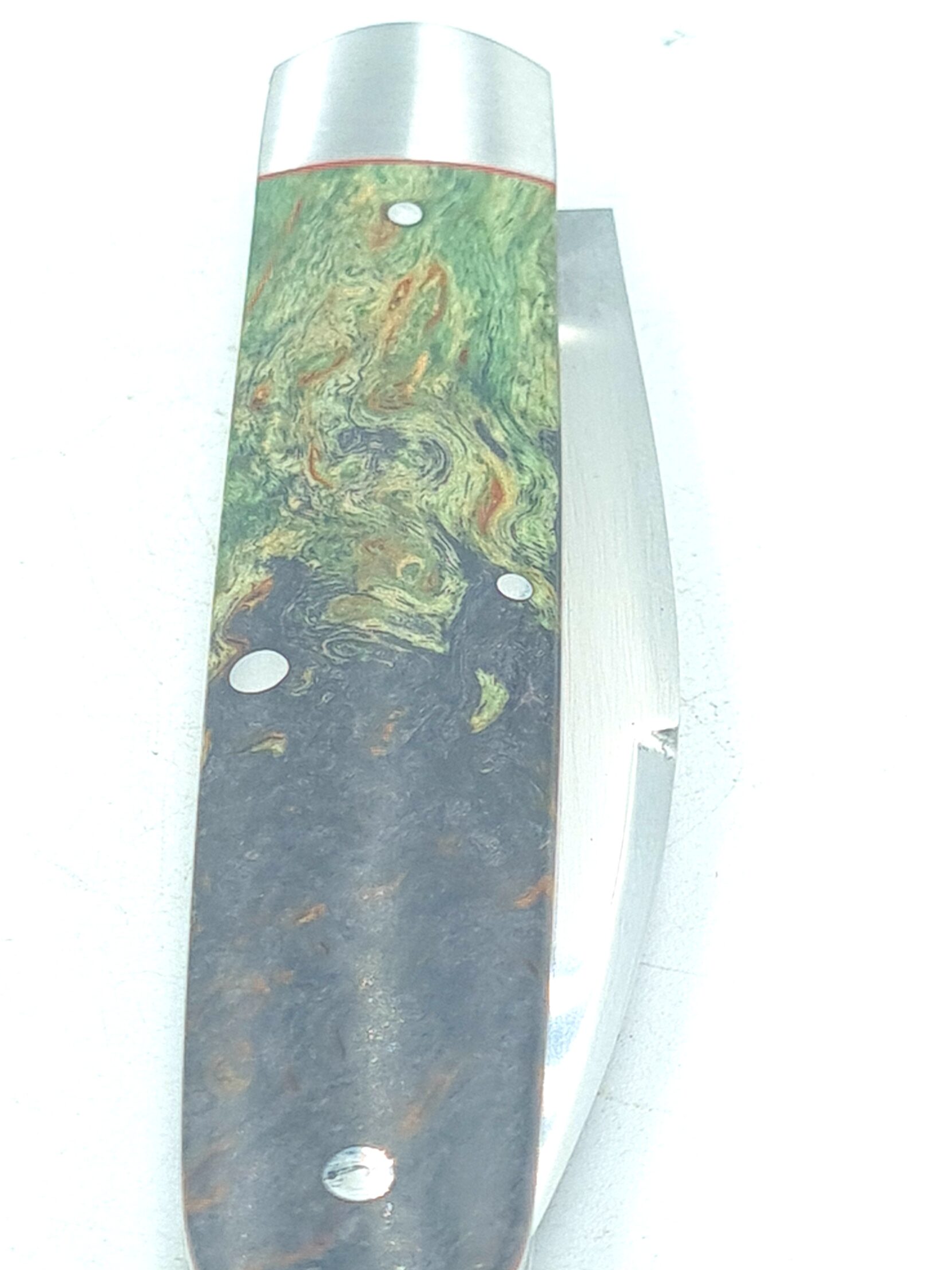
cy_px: 731
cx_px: 403
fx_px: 1100
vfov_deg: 59.7
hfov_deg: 46.6
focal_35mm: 30
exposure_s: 1/294
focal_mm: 5.4
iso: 50
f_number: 1.8
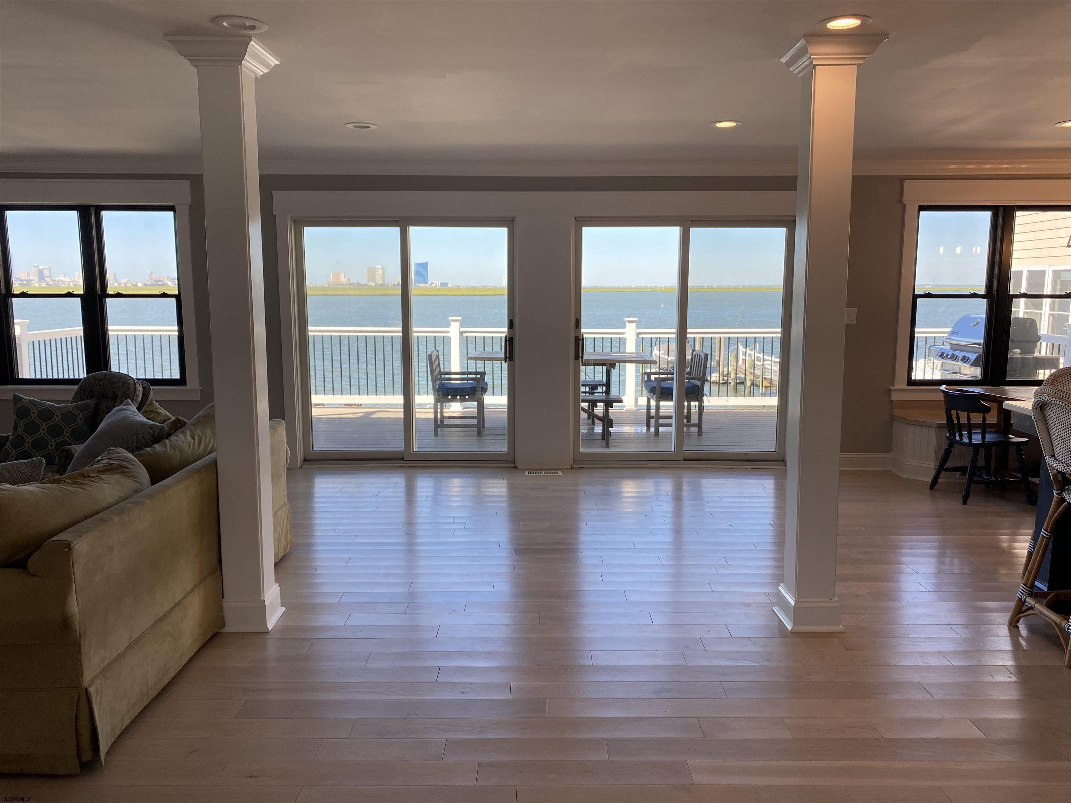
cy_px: 402
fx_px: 804
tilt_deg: -7.5
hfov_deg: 67.3
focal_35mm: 26
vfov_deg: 53.1
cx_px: 536
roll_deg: +0.2
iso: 32
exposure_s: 1/312
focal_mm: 4.25
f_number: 1.8
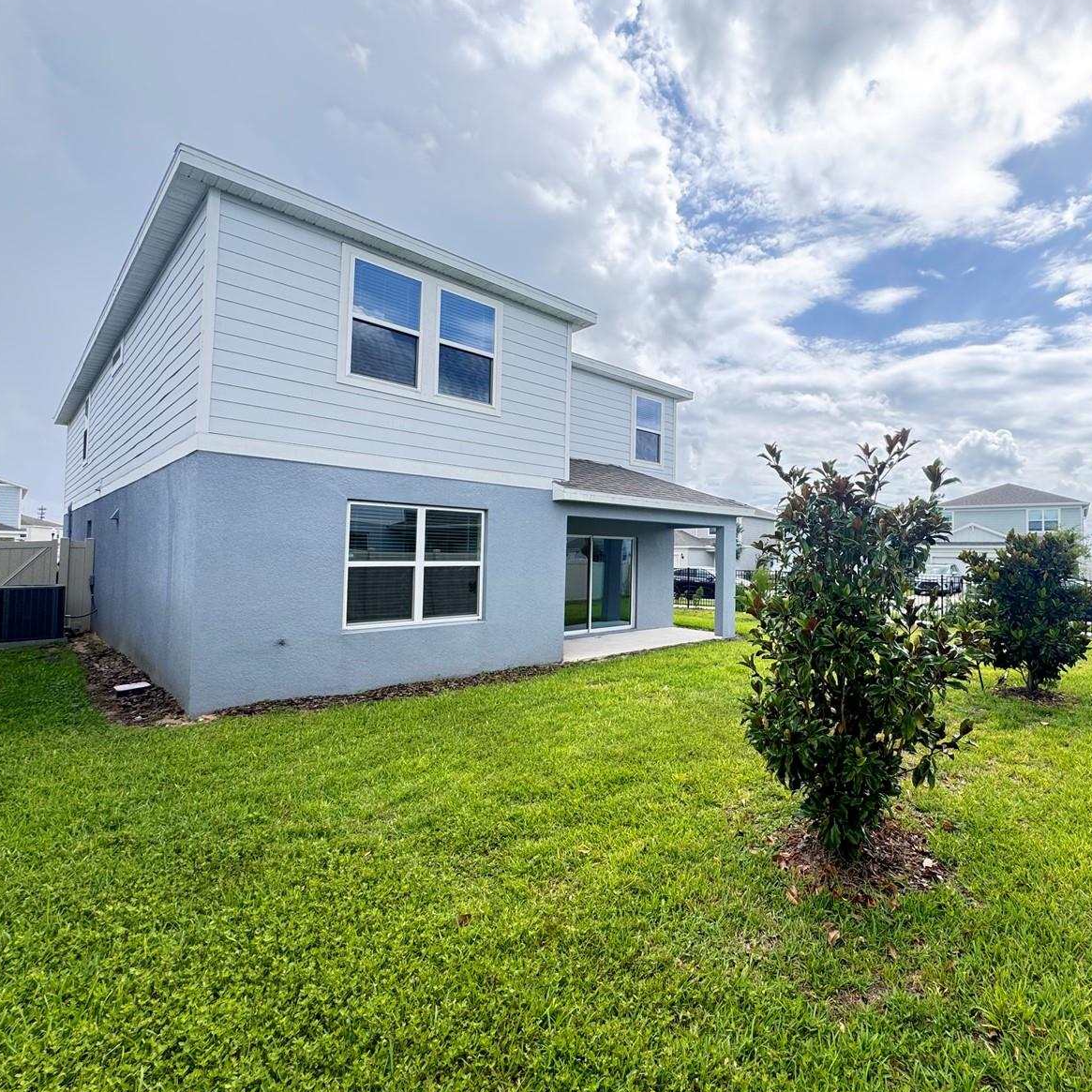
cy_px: 532
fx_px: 607
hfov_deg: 82.0
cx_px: 698
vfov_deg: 84.0
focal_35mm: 17
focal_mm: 2.22
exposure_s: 1/433
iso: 40
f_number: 2.2
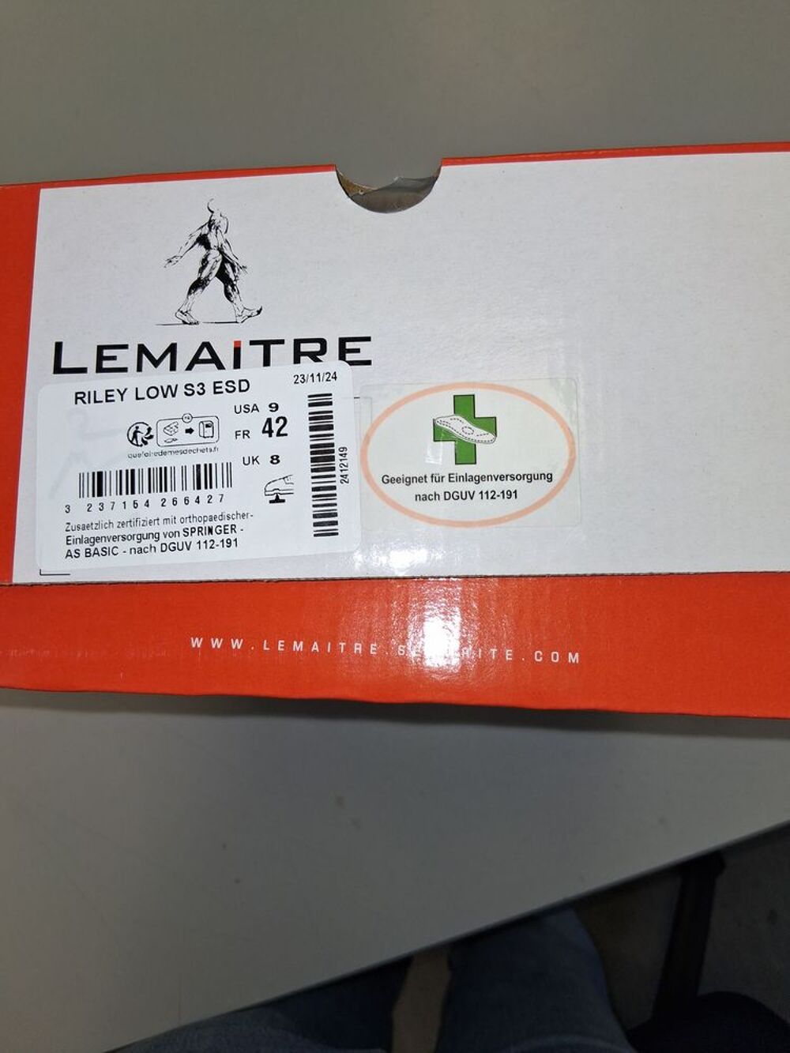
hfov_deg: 53.1
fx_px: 791
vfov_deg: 67.3
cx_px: 395
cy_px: 526
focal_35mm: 26
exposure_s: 1/100
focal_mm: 3.98
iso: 32
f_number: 1.8
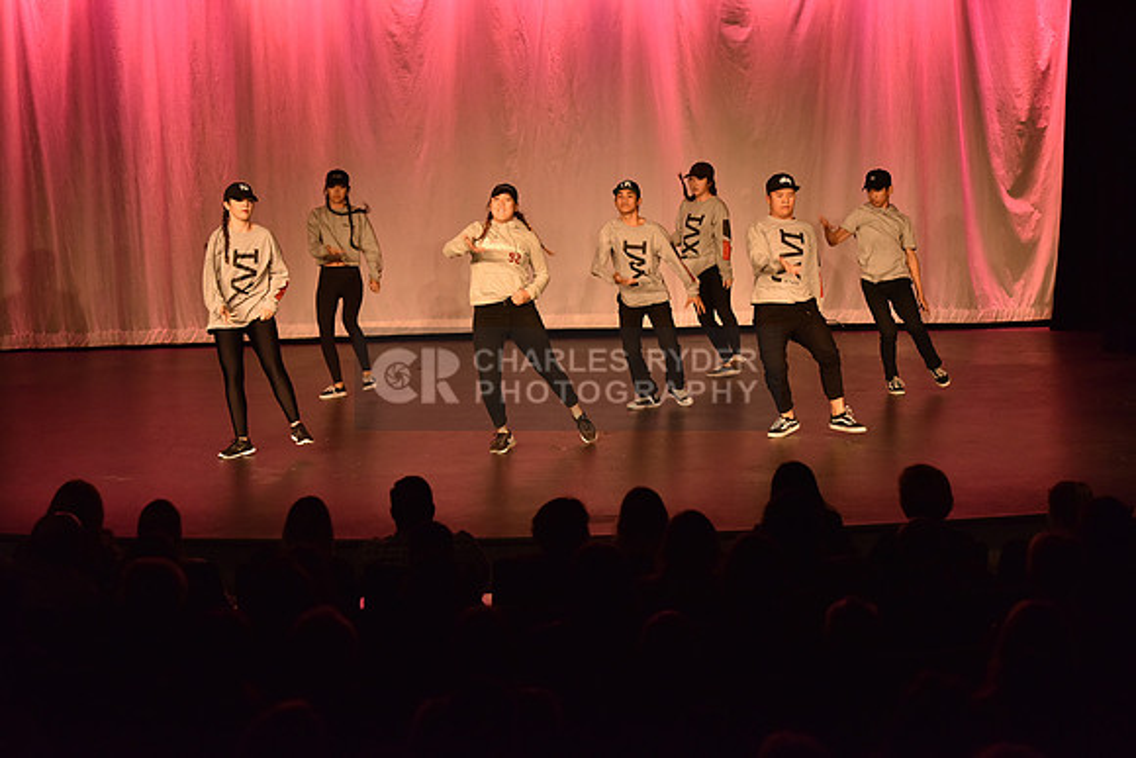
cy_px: 379
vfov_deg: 15.2
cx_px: 568
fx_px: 2841
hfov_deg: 22.6
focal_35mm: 90
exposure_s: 1/250
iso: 2000
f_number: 4
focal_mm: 90
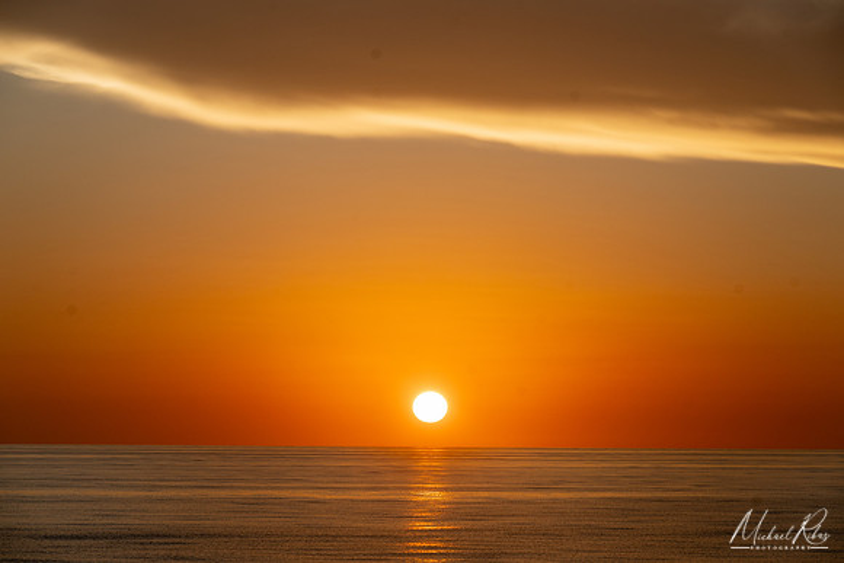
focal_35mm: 147
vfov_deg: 9.3
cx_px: 422
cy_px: 282
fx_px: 3447
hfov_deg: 14.0
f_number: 10
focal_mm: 98
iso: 100
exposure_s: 1/400
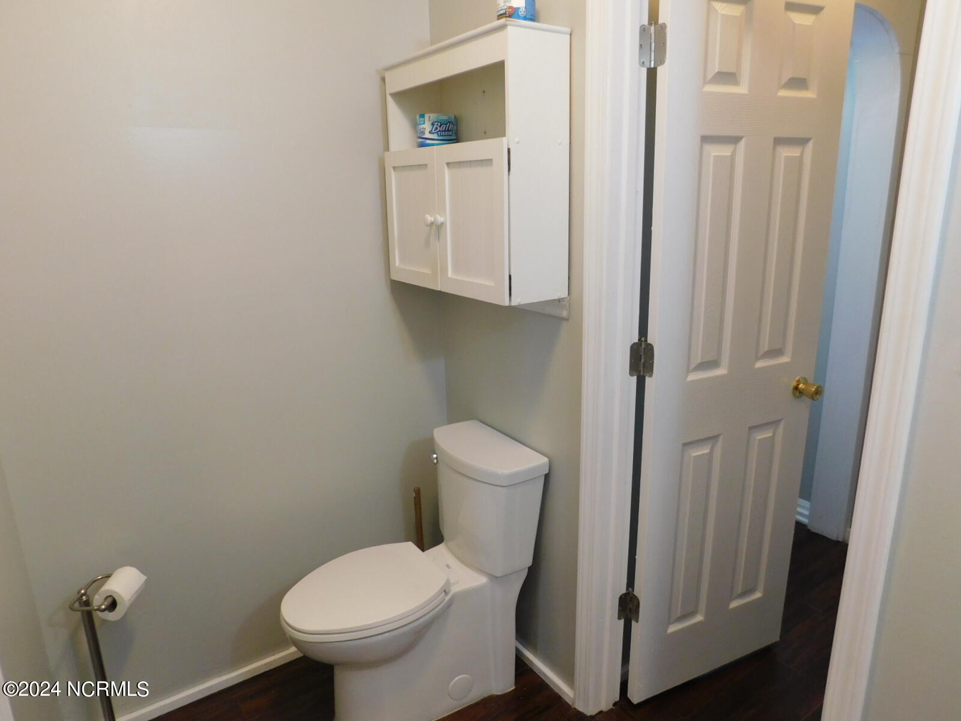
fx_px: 639
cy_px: 360
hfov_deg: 73.9
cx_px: 480
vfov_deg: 58.9
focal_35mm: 23
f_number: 3
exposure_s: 1/30
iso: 220
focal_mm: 4
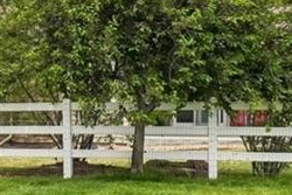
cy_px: 132
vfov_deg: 14.2
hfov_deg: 20.4
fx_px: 779
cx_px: -14
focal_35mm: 96
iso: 400
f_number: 8
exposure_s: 1/1250
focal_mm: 10
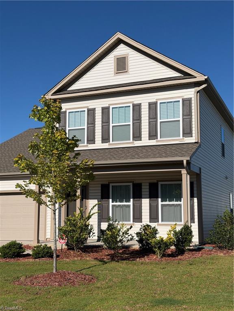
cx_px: 117
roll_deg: -1.0
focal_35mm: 48
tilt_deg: +7.4
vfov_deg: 39.7
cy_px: 156
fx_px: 433
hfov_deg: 30.3
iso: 64
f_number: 1.78
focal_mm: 6.76
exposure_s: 1/9901
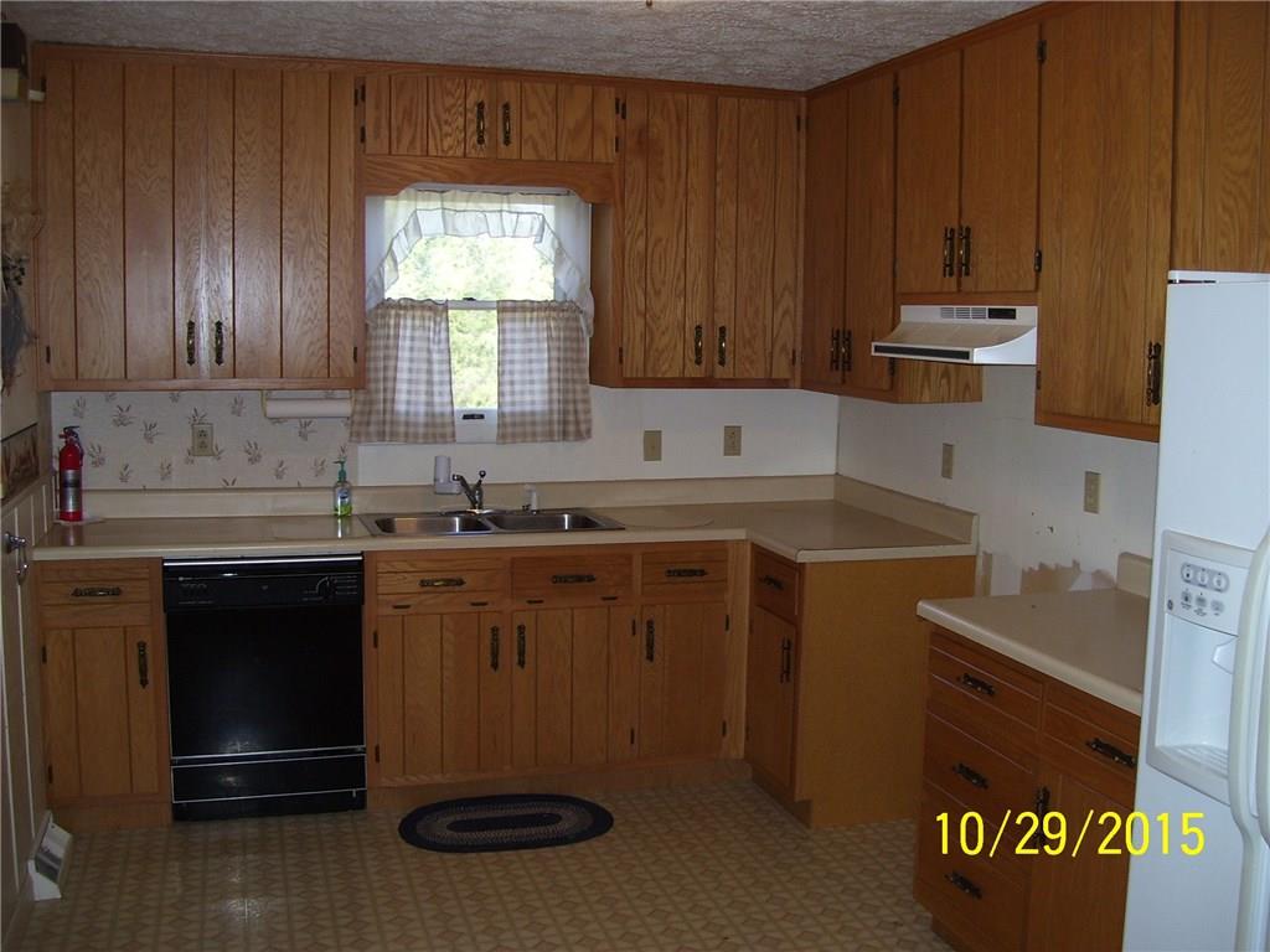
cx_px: 635
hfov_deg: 51.4
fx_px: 1321
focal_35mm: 36
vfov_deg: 39.7
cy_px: 476
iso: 80
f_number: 2.7
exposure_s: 1/60
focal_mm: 6
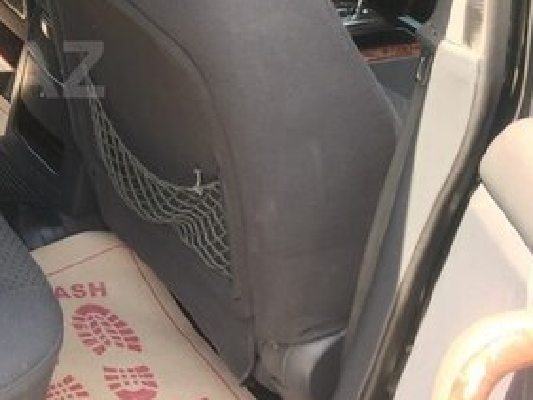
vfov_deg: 21.3
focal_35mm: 68
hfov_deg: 25.8
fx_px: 1047
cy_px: 69
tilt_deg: -25.5
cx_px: -89
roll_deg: -2.9
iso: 40
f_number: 2.2
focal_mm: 4.15
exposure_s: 1/100
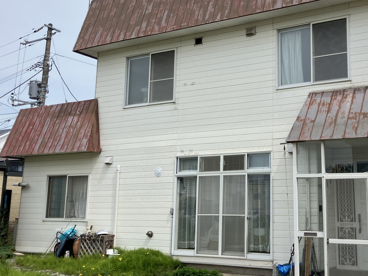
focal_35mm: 46
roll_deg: -0.1
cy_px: 115
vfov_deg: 31.5
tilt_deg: +12.0
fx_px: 489
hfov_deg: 40.6
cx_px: 250
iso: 32
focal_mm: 3.99
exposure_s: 1/2857
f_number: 1.8
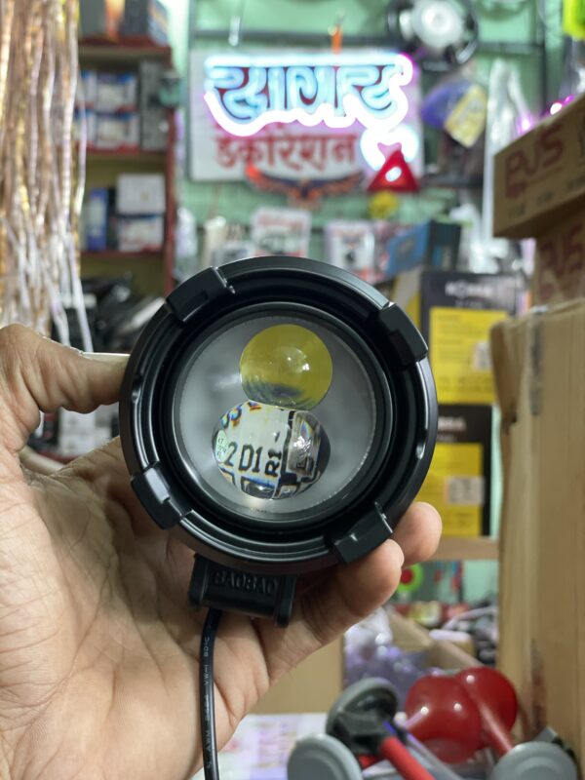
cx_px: 292
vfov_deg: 36.8
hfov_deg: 28.0
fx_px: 1172
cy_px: 390
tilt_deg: +2.1
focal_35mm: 52
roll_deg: +0.0
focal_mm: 6
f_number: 2
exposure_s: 1/33
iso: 400
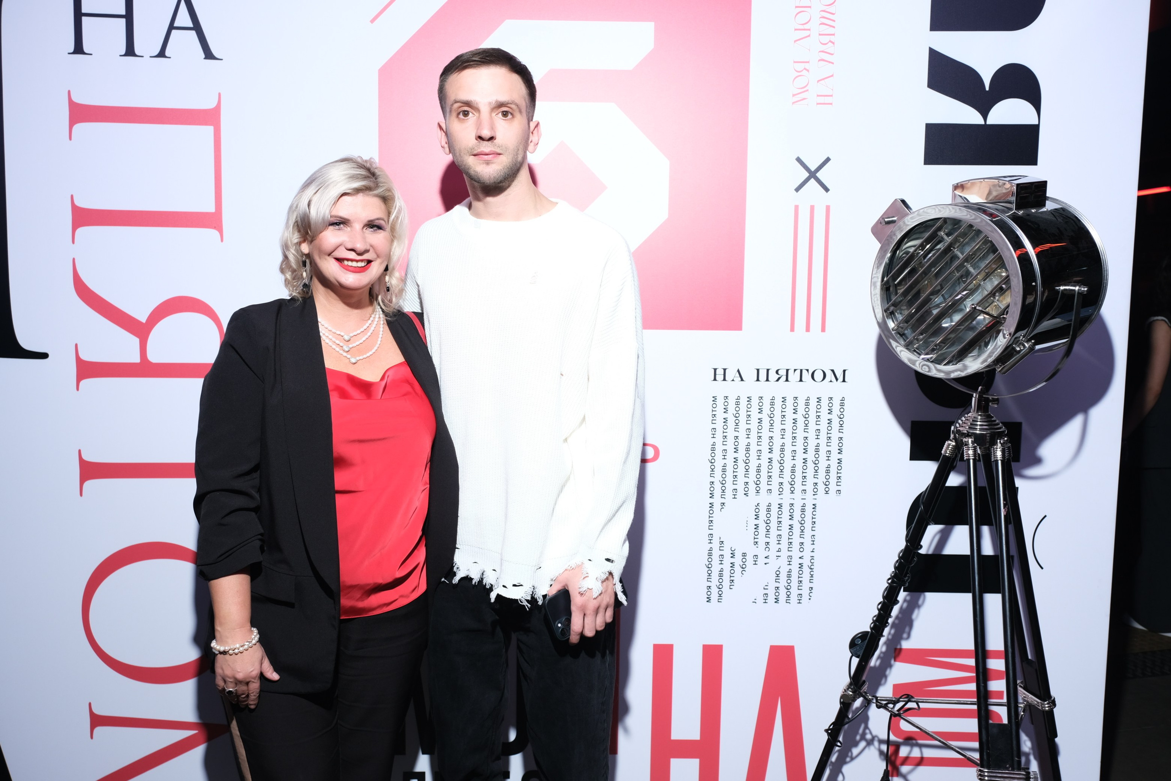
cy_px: 390
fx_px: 943
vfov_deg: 45.0
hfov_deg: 63.7
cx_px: 586
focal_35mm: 29
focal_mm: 19.4
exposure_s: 1/125
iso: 400
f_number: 4.5
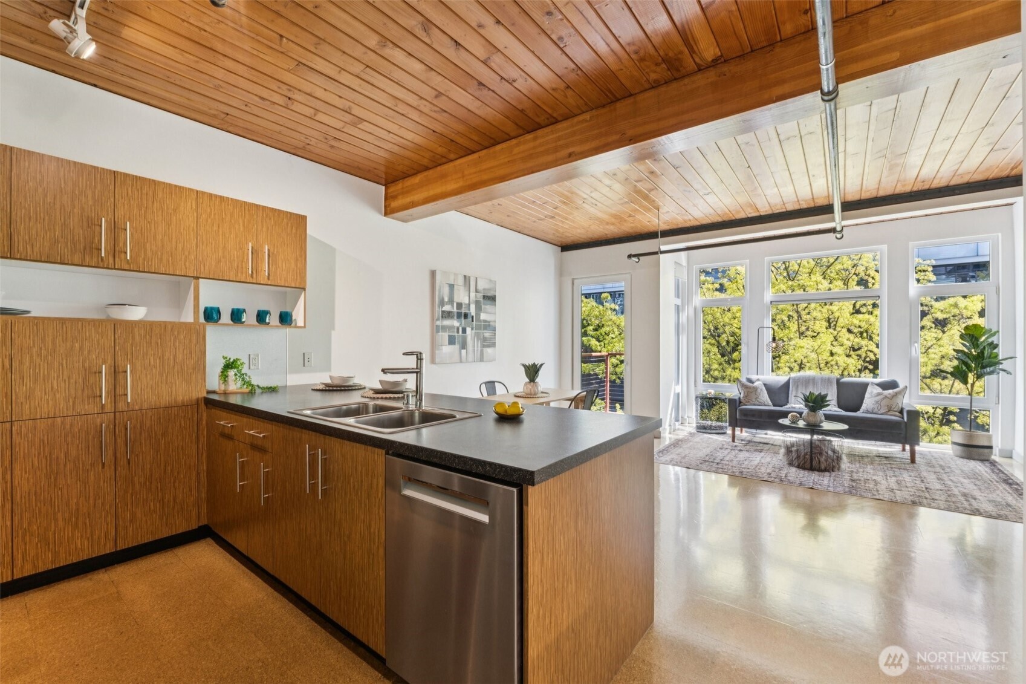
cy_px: 342
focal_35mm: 15
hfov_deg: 100.4
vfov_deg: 77.3
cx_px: 513
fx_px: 427
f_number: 9
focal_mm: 10
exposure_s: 1/8
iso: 250
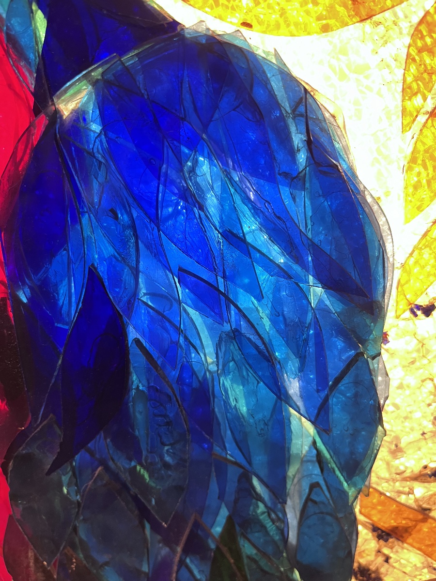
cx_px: 218
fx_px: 437
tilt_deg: -26.8
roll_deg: -0.7
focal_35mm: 26
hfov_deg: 53.1
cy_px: 290
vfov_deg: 67.3
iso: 200
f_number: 1.6
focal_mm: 5.1
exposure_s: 1/50
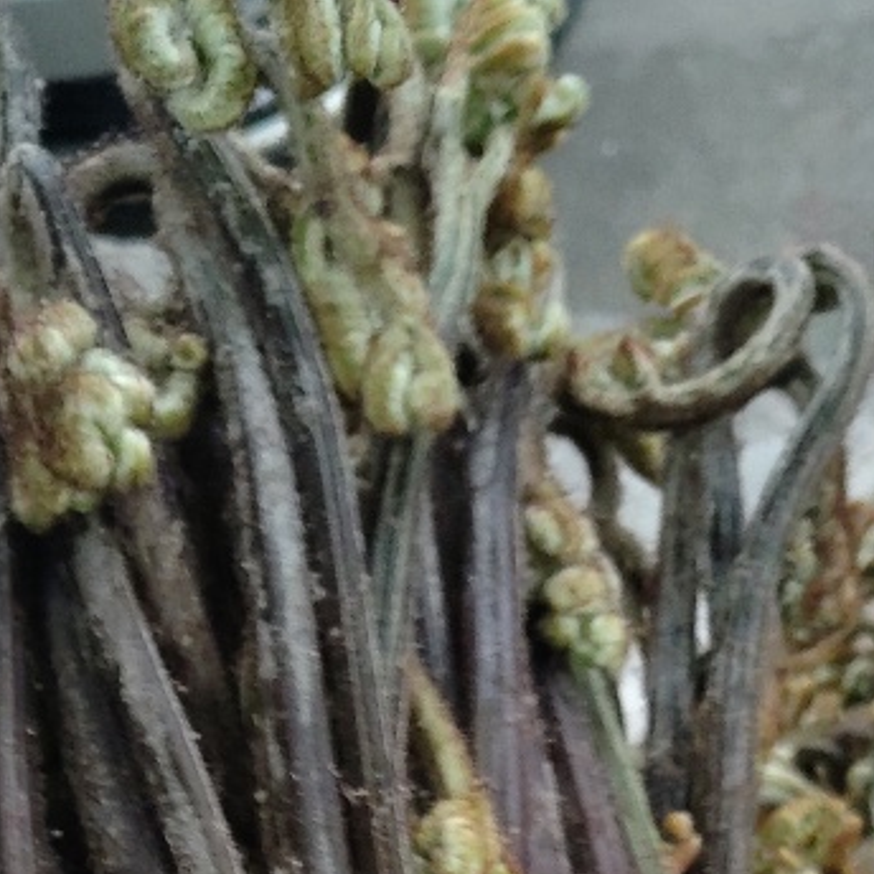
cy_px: 1353
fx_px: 2114
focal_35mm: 74
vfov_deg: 19.9
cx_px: 470
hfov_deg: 23.4
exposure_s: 1/20
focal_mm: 4.05
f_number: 1.8
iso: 2719
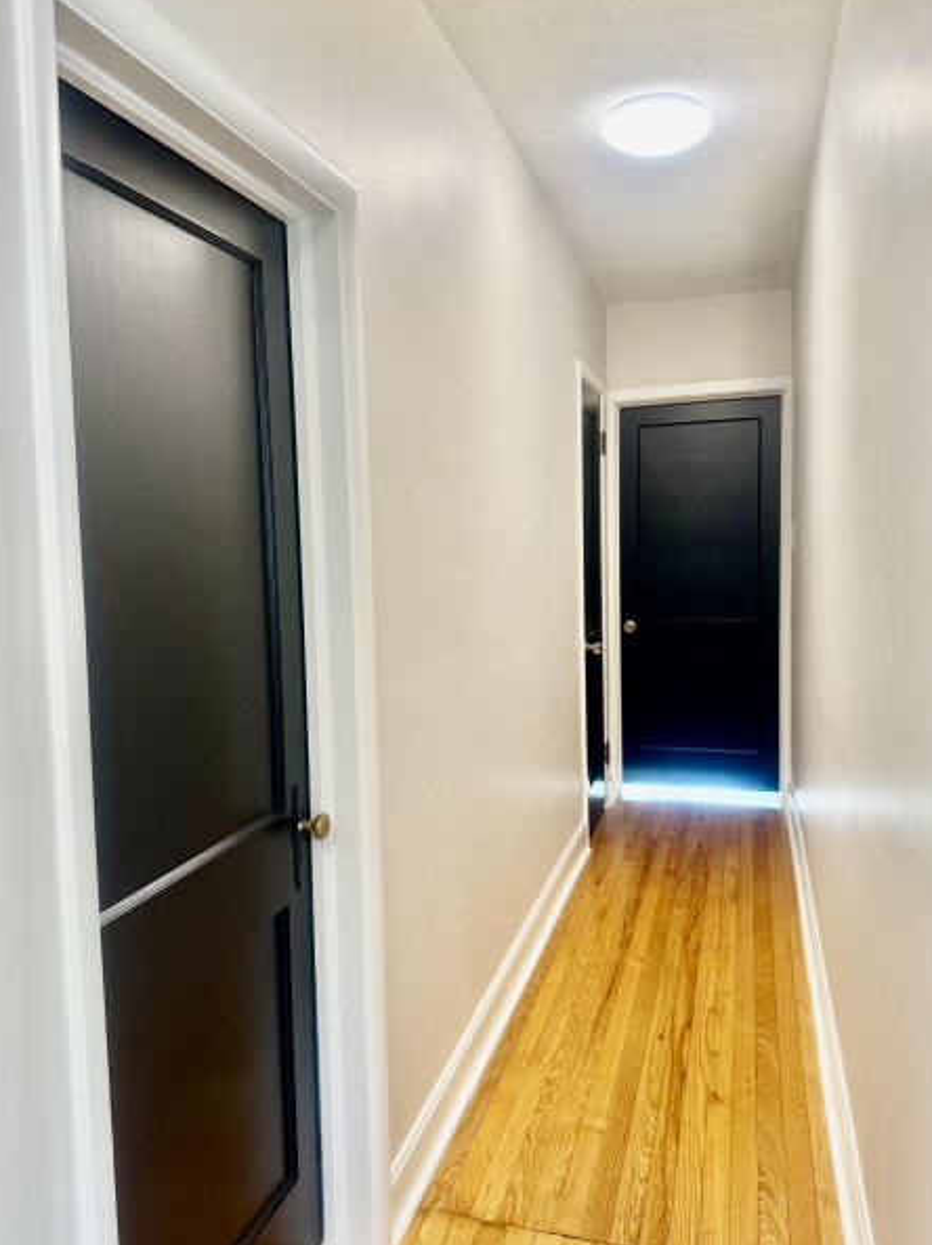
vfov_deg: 65.3
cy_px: 608
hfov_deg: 51.3
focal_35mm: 27
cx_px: 443
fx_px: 970
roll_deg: +1.6
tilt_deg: -5.3
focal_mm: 6.76
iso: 125
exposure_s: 1/60
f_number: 1.78
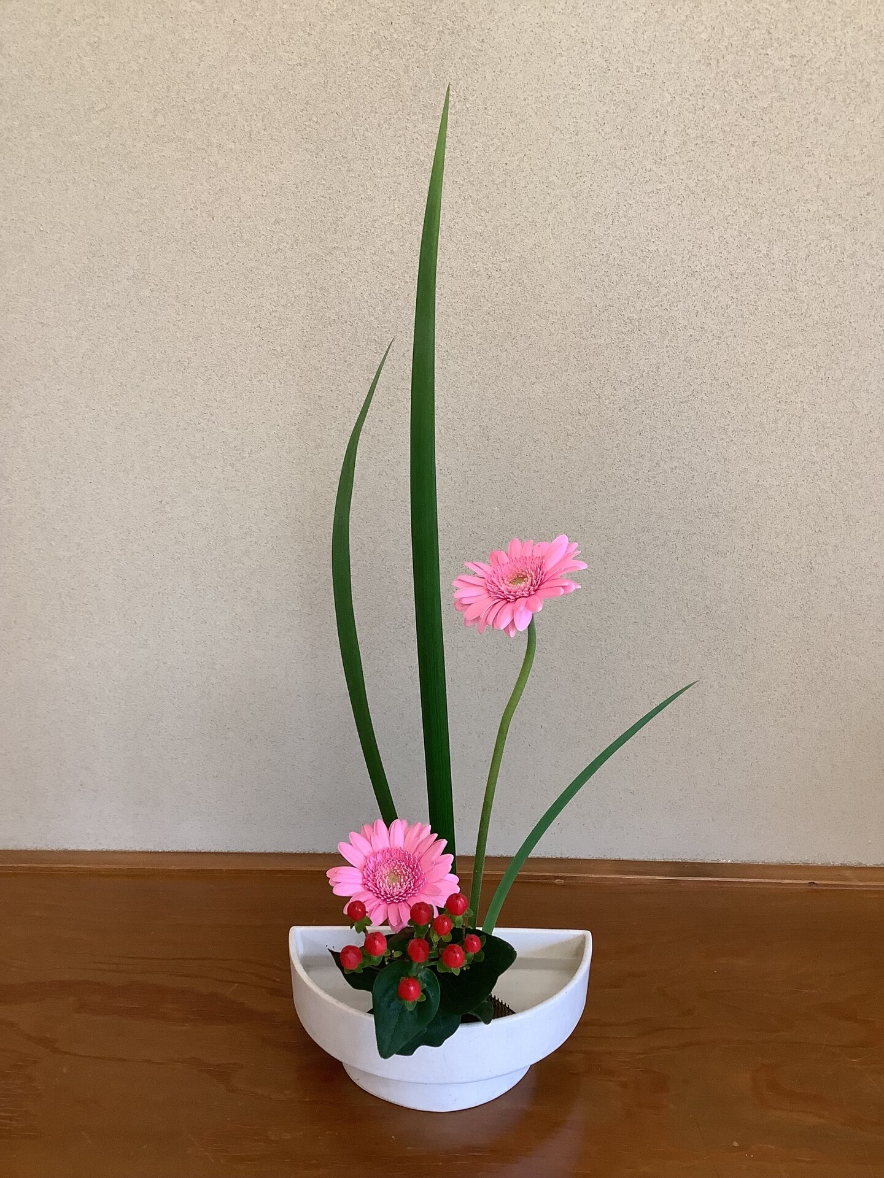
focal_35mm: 31
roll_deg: -0.2
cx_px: 442
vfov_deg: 58.4
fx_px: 1056
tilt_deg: -15.7
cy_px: 589
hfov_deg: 45.4
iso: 80
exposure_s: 1/50
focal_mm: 3.3
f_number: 2.4
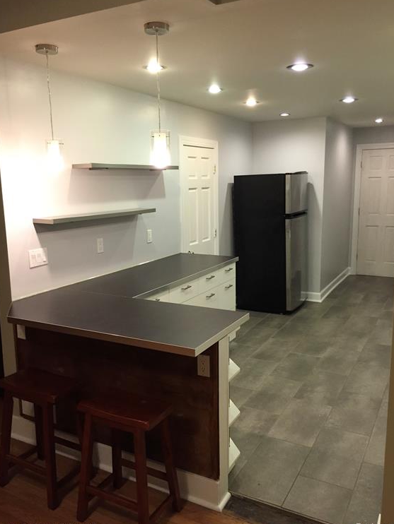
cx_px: 195
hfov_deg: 46.8
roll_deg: +1.2
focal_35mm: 30
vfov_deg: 59.9
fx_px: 455
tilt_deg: -10.0
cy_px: 262
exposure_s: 1/30
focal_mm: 4.15
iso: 125
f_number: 2.2
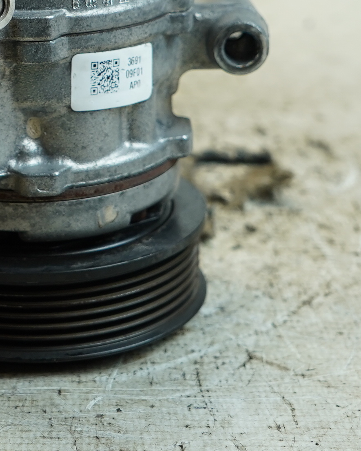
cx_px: -8
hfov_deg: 14.8
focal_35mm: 102
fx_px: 1362
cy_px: 44
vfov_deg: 18.5
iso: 400
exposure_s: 1/160
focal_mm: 27
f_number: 4
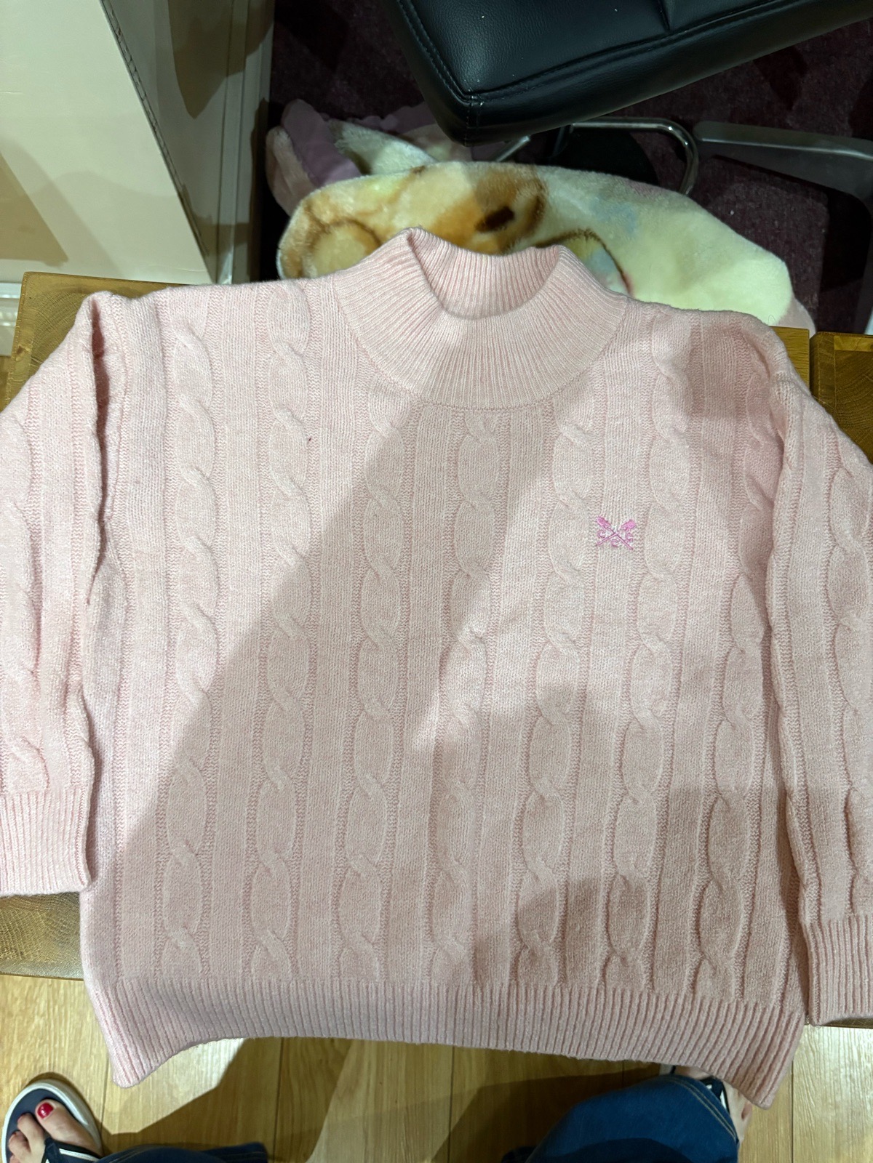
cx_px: 436
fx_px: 874
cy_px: 582
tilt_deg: -78.7
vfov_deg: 67.3
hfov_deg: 53.1
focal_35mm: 26
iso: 320
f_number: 1.6
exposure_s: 1/50
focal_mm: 5.96
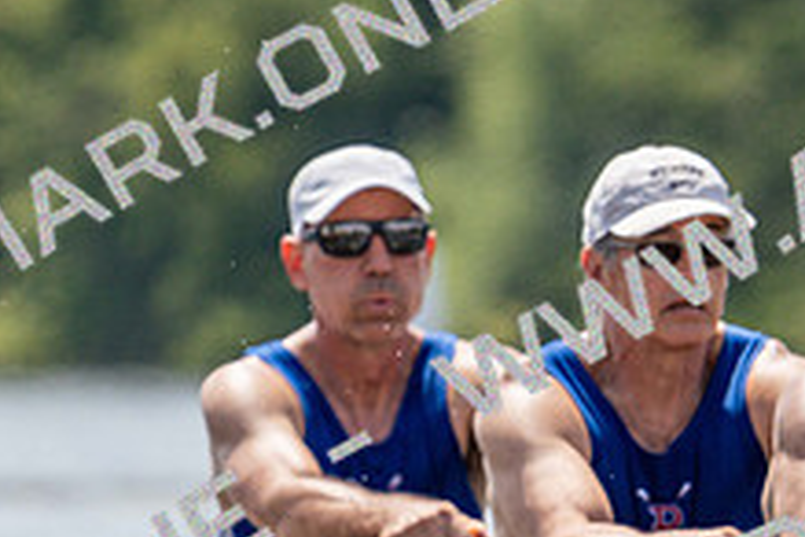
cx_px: 886
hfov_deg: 2.0
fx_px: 23500
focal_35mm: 1051
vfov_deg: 1.3
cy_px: 428
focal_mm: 397
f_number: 6.3
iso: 250
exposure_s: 1/1600
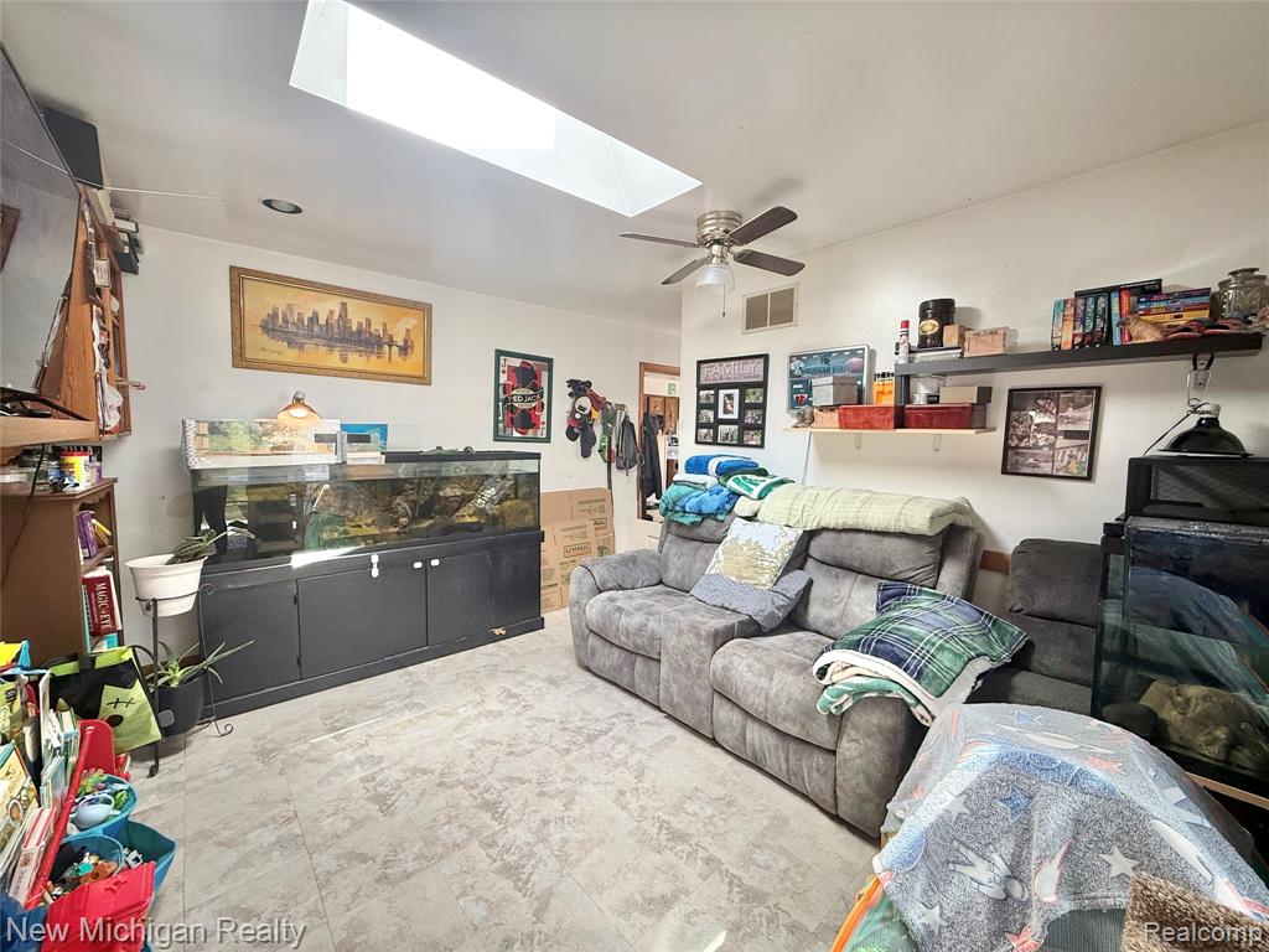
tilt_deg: -3.7
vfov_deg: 85.7
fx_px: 513
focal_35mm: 14
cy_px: 476
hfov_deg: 102.1
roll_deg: -0.8
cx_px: 634
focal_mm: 2.22
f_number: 2.2
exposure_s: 1/99
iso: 200
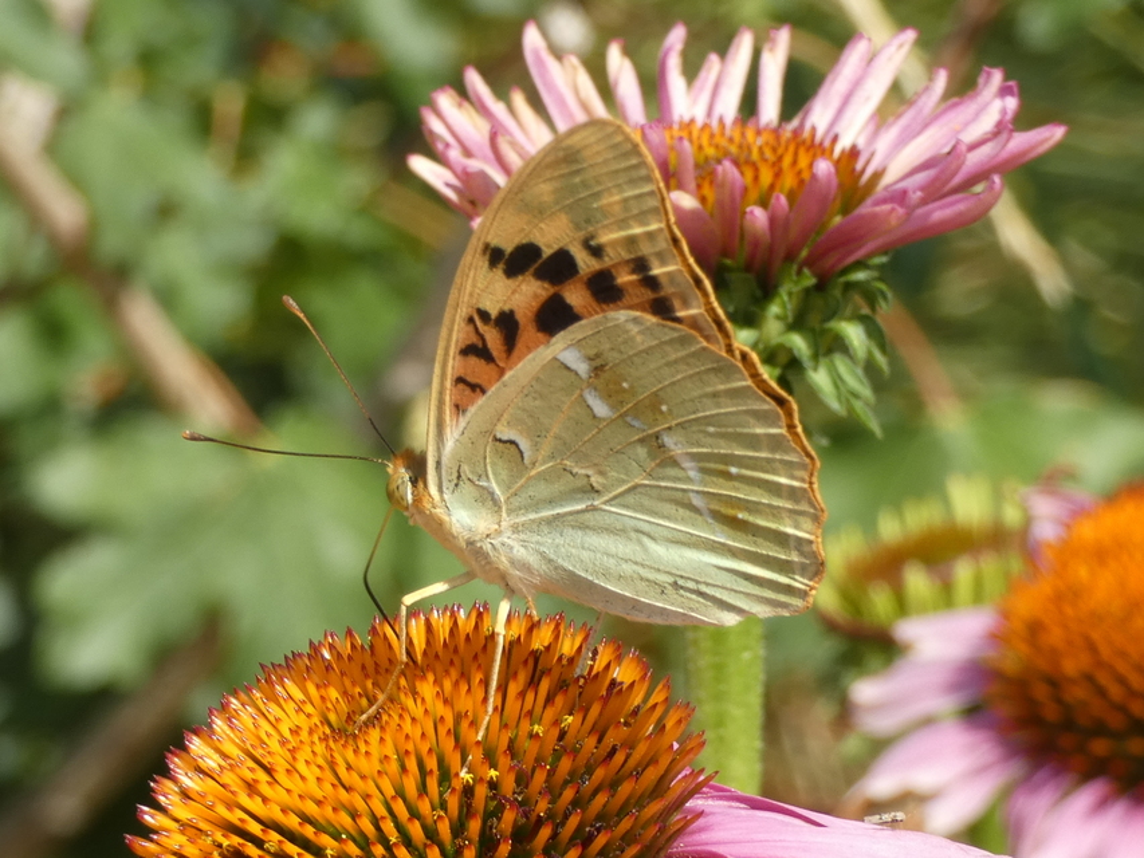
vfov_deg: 6.8
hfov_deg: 9.1
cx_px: 572
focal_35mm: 217
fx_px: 7172
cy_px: 429
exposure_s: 1/100
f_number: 5.5
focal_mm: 38.9
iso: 80
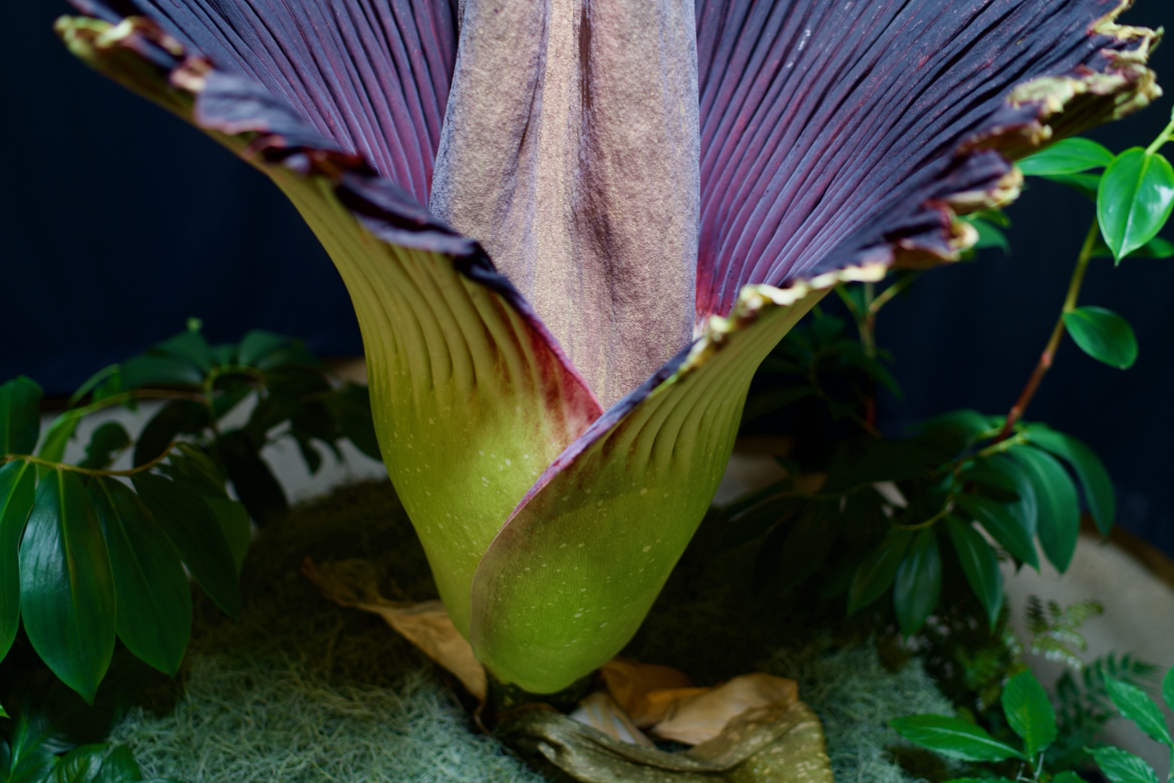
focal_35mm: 35
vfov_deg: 37.9
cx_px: 587
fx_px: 1141
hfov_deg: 54.4
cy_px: 392
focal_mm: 35
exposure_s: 1/40
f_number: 1.8
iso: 100
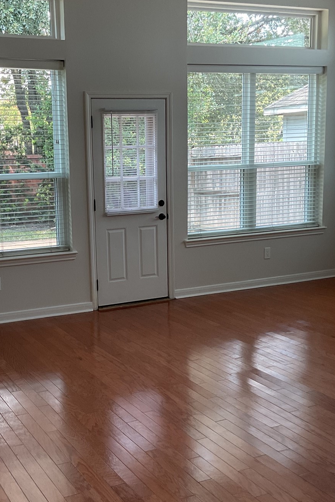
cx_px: 107
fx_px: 656
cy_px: 253
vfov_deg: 41.9
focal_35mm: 47
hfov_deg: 28.4
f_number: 1.8
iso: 40
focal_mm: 3
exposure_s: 1/60
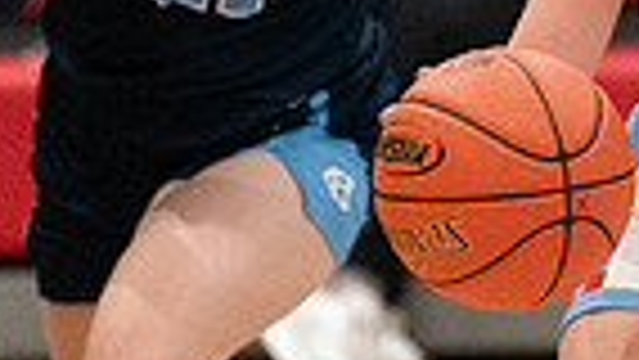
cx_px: 893
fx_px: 26239
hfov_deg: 1.4
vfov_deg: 0.8
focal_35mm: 1548
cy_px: -10
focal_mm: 200
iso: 5000
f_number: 2.8
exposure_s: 1/1000
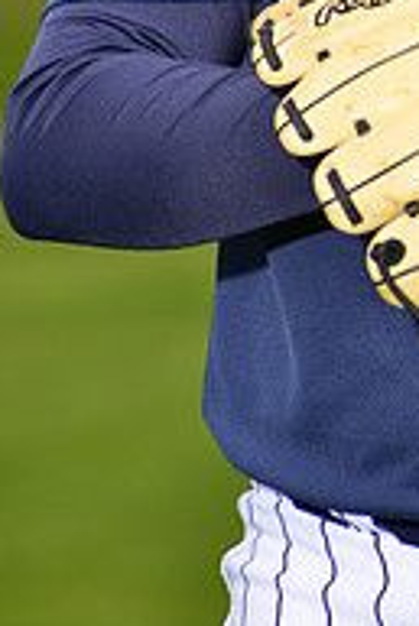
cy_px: -156
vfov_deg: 3.7
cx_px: 570
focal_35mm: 556
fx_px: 9689
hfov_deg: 2.5
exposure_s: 1/200
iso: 200
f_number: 6.3
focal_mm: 185
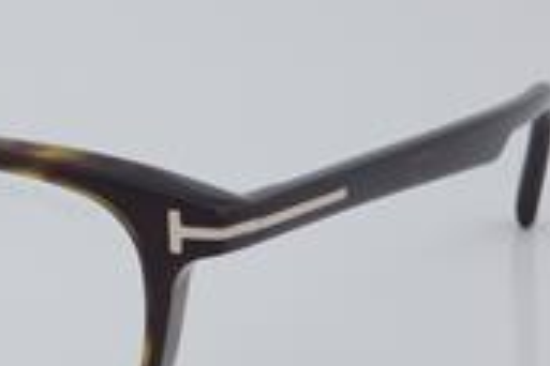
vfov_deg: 7.8
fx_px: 2673
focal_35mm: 175
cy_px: 238
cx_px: -68
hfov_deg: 11.6
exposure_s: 1/4
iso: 100
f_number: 32
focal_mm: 50
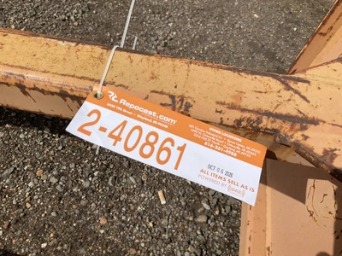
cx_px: 171
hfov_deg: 61.7
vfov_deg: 48.2
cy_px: 128
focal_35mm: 29
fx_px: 287
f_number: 1.8
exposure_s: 1/4785
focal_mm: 3
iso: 25
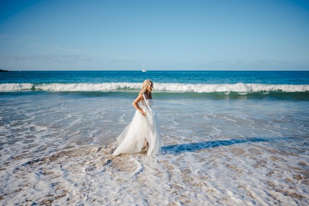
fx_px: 319
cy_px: 101
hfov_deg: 51.7
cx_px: 158
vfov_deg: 35.8
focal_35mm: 37
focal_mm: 35
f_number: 1.8
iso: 100
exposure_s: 1/5000
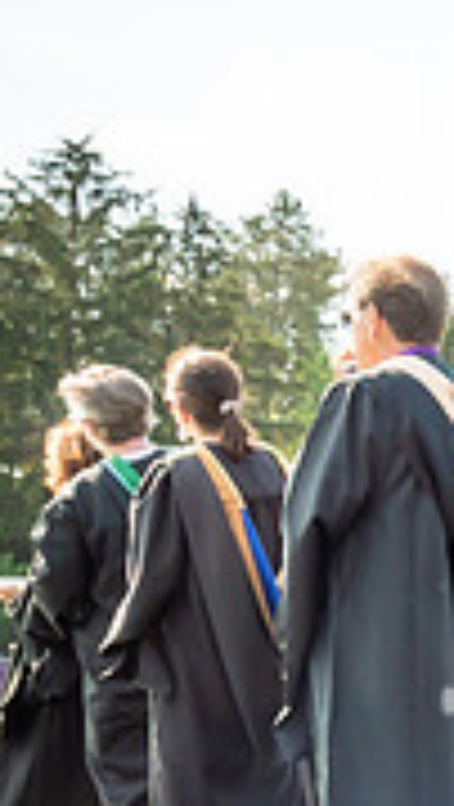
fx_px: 2156
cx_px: 1207
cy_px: 612
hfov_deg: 10.0
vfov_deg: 20.9
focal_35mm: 101
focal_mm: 17
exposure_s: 1/500
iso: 200
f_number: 7.1
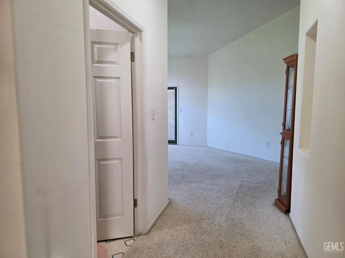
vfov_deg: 58.9
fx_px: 229
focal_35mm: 23
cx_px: 172
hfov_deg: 73.9
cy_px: 129
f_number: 1.7
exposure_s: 1/120
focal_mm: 6.3
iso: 160
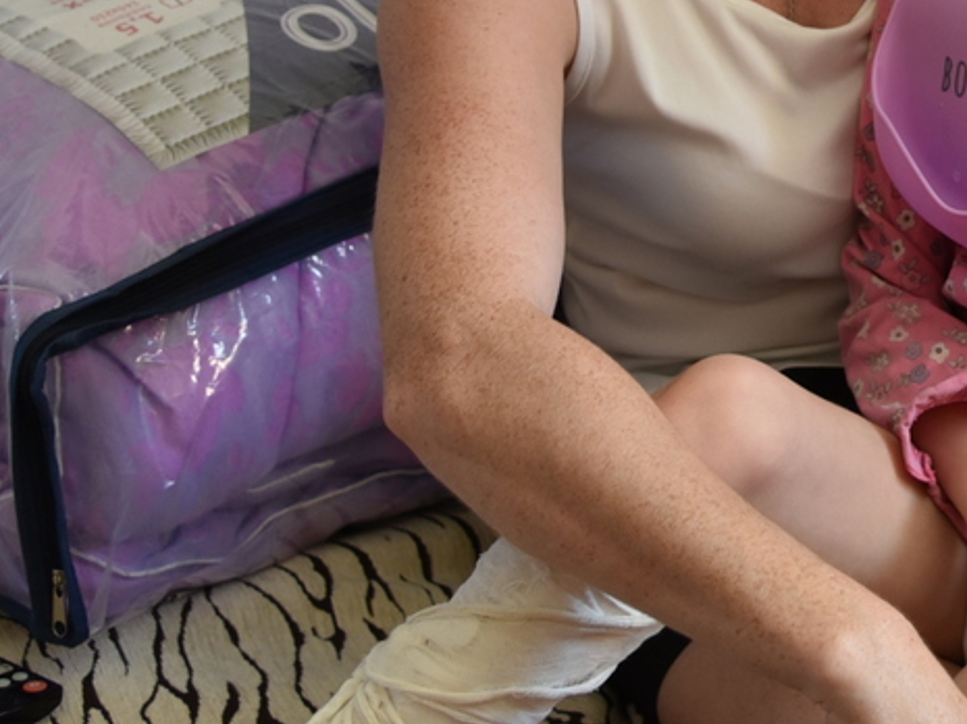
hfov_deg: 17.5
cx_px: 1239
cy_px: -333
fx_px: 2959
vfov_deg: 13.2
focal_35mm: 106
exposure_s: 1/80
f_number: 4.5
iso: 500
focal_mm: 32
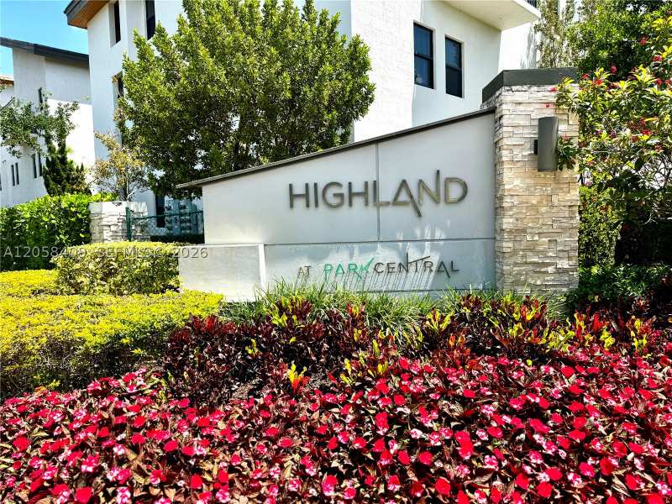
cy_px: 252
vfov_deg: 56.8
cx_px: 336
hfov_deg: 71.6
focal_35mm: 24
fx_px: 466
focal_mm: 6.76
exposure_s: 1/2833
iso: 80
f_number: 1.78
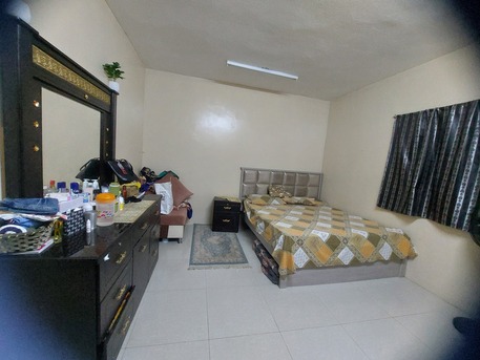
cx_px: 240
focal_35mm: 13
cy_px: 180
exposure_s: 1/24
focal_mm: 1.74
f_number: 2.2
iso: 500
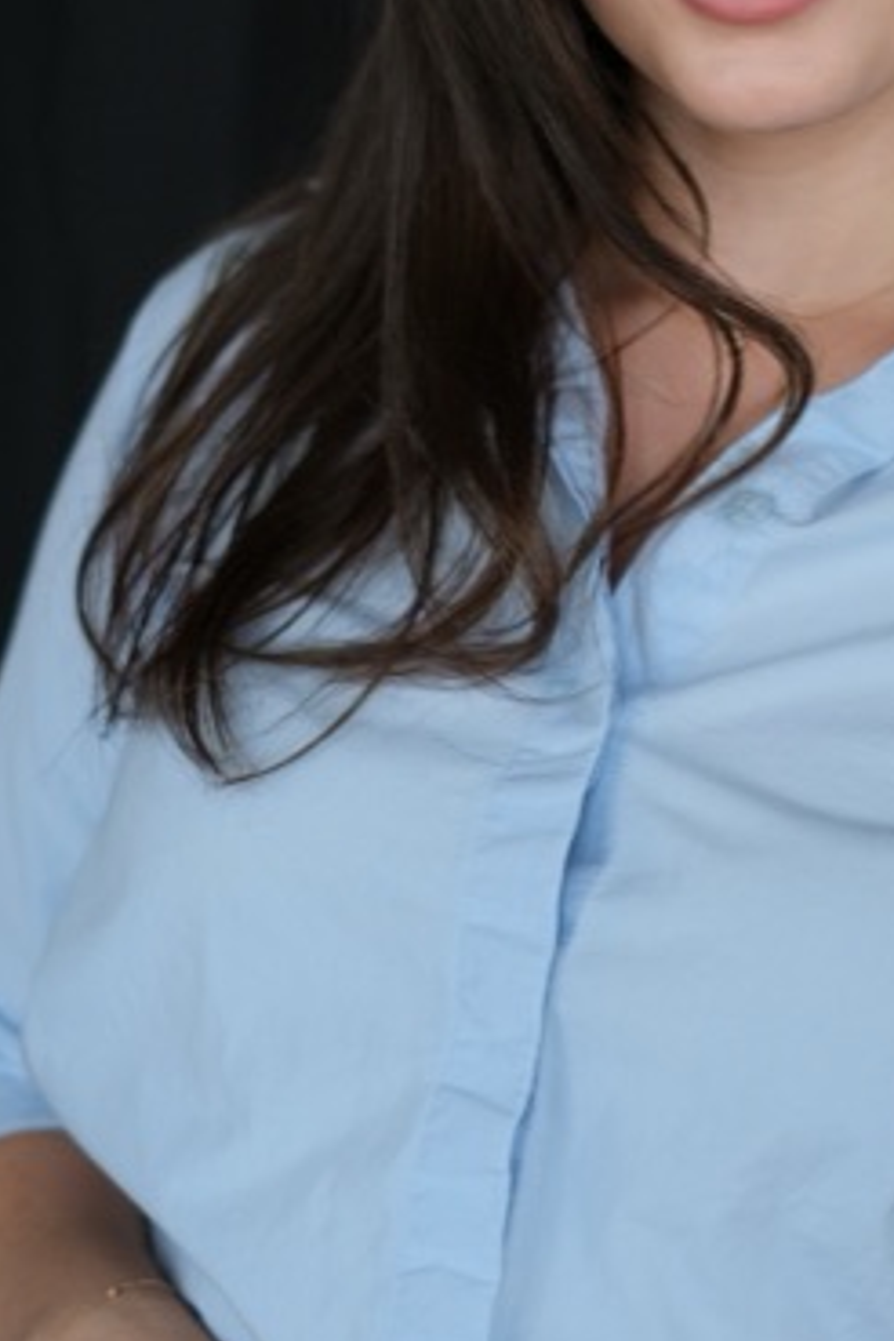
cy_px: 607
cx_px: 783
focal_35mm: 115
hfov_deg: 11.8
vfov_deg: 17.8
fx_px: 4283
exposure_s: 1/160
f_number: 1.8
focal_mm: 35
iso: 320
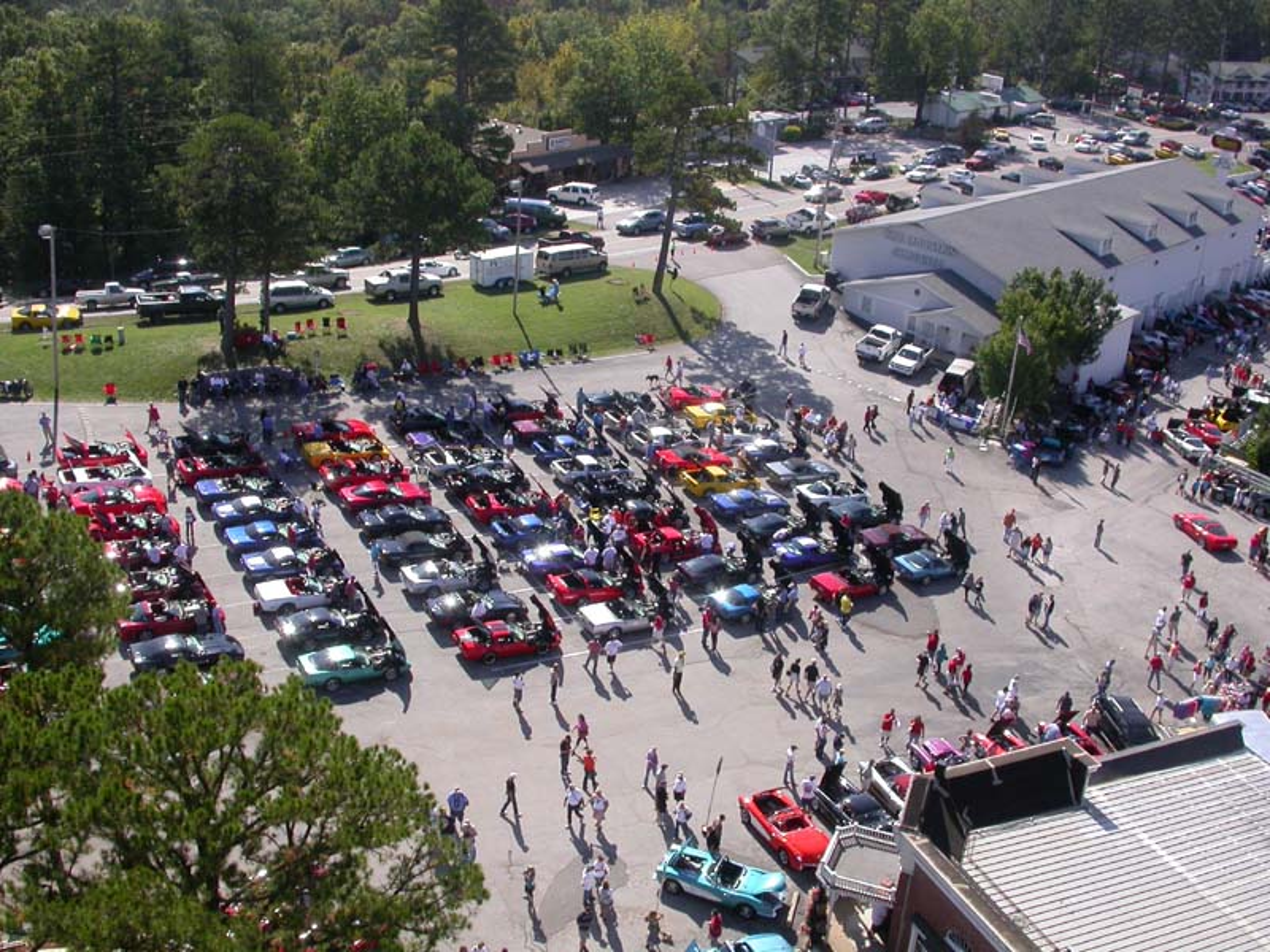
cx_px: 635
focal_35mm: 38
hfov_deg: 49.0
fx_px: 1394
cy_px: 476
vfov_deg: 37.7
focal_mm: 7.85
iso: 100
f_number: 6.7
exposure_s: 1/276
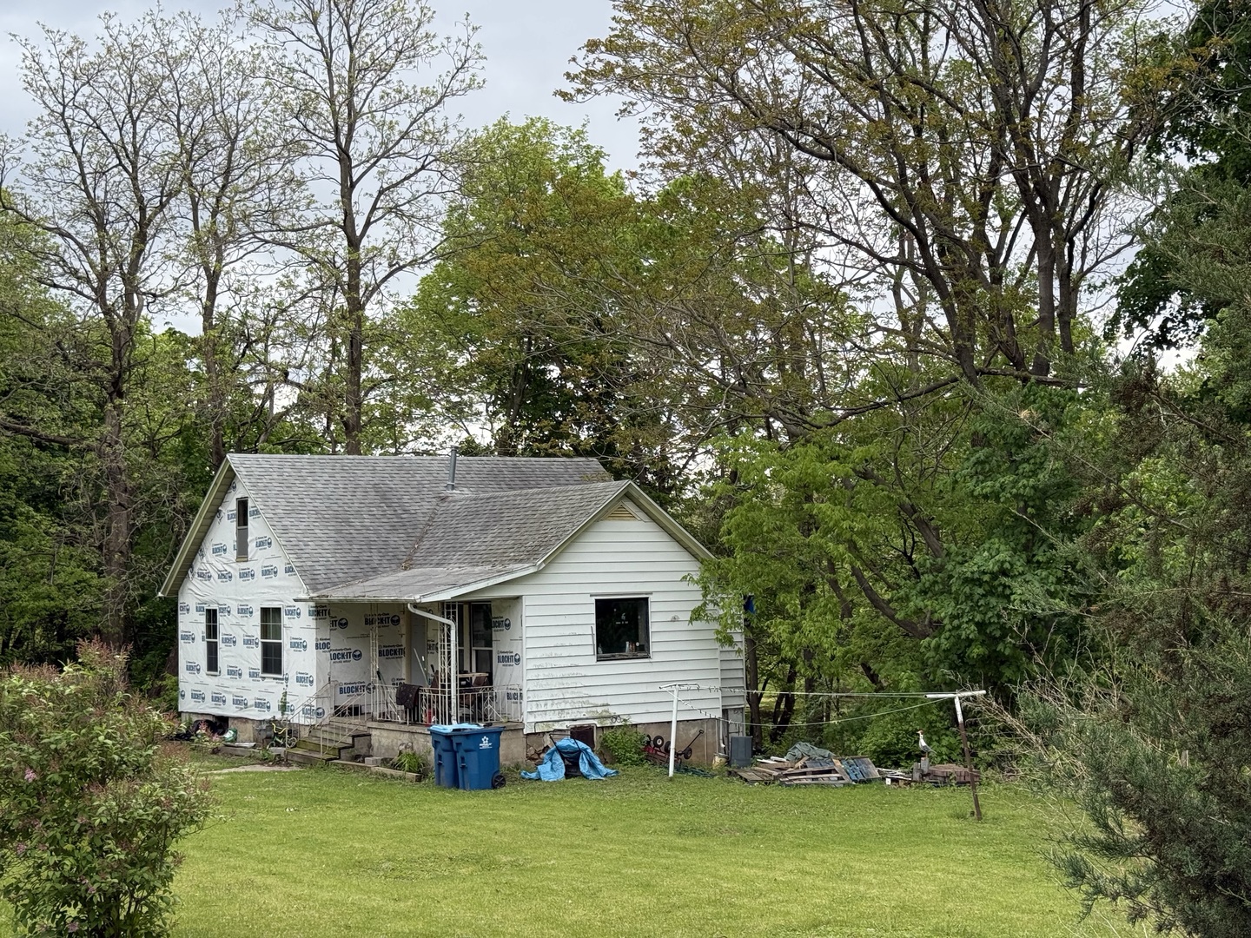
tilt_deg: +3.6
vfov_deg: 30.3
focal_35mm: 48
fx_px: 1735
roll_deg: +2.1
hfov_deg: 39.7
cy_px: 469
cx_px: 626
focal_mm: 6.76
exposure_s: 1/1456
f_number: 1.78
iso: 64
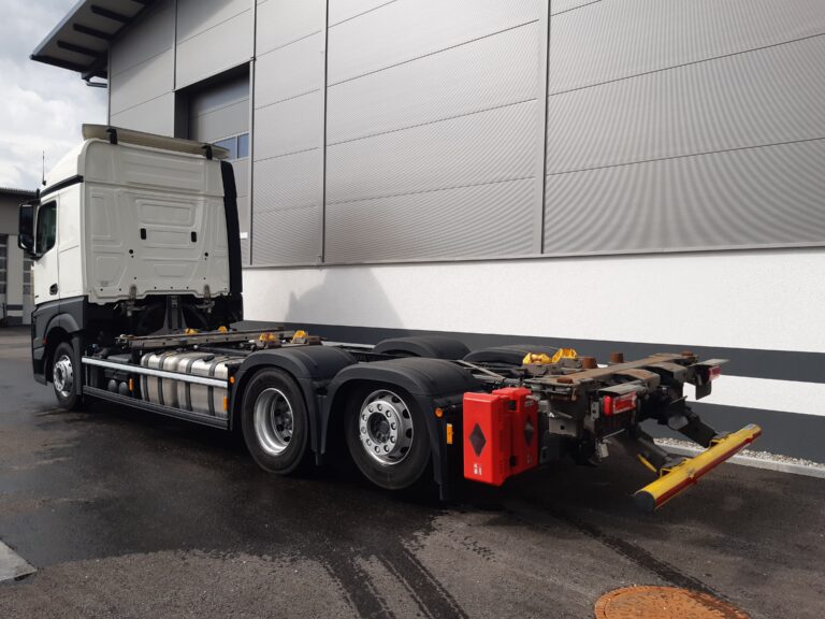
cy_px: 310
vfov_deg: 53.1
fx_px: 620
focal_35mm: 26
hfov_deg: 67.3
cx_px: 412
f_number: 1.7
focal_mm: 3.92
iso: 40
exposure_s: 1/1866
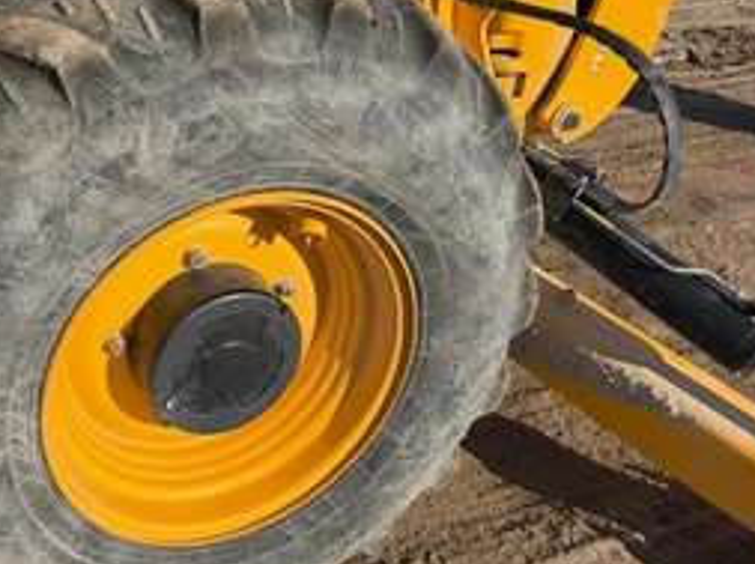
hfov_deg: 47.3
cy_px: 286
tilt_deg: -28.9
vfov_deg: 37.6
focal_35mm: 38
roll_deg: -2.0
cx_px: 191
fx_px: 828
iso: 80
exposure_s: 1/4673
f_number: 1.78
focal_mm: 6.76
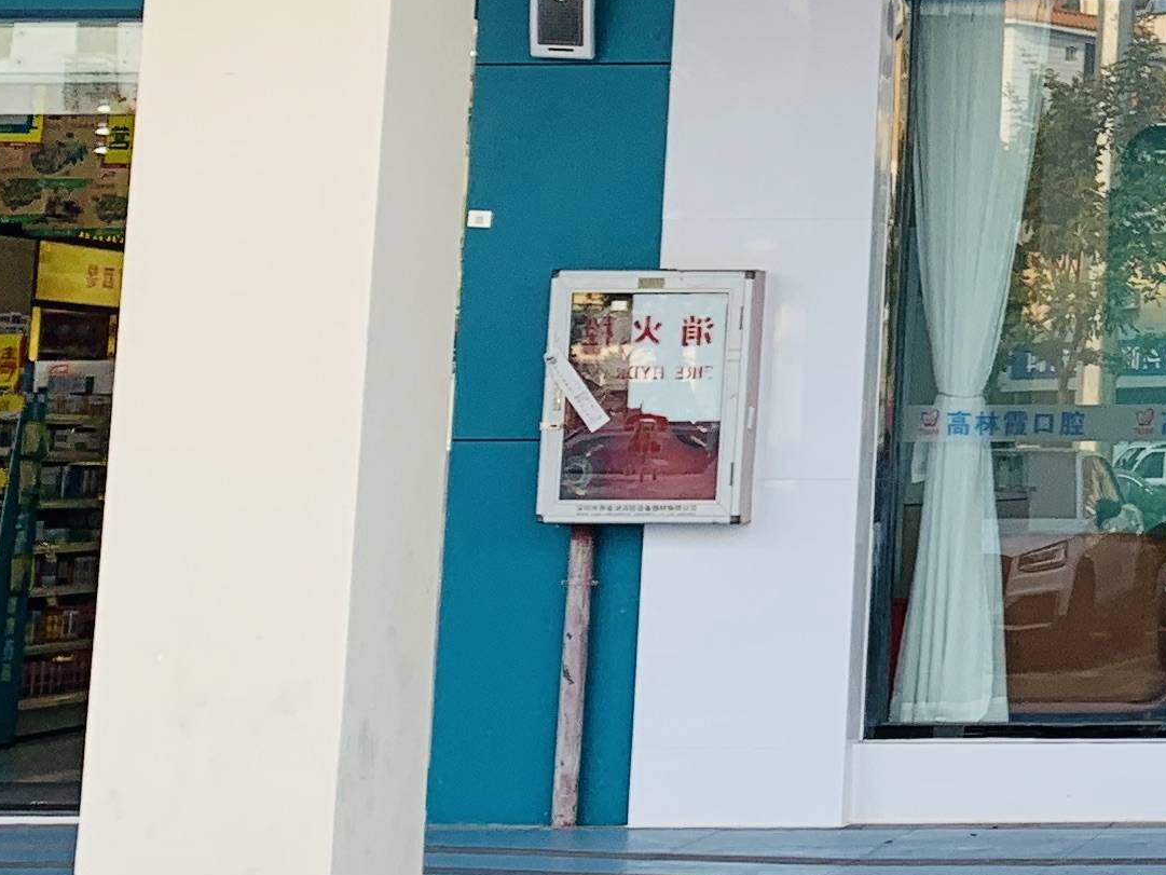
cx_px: 1645
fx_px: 3268
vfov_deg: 14.8
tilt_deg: +10.3
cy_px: -119
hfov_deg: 18.4
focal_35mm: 97
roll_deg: -0.4
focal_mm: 4.25
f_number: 1.8
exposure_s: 1/362
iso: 25
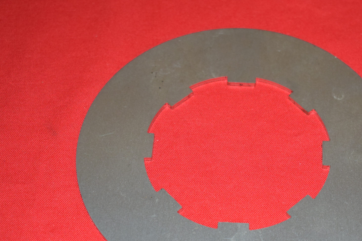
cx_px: 244
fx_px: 855
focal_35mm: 85
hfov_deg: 23.8
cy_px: 189
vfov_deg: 16.0
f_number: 5
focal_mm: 36
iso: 1250
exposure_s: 1/200
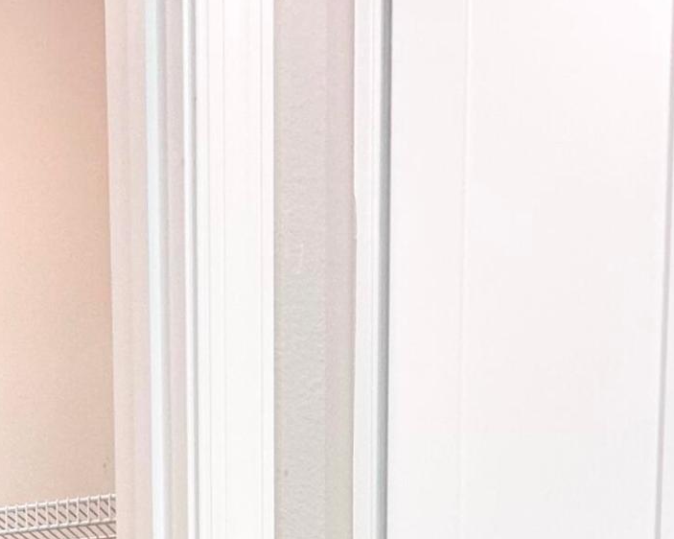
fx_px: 1117
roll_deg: +1.6
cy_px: 970
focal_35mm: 56
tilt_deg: -5.1
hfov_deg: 32.3
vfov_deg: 19.9
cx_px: 103
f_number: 2.2
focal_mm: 2.22
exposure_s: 1/120
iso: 160
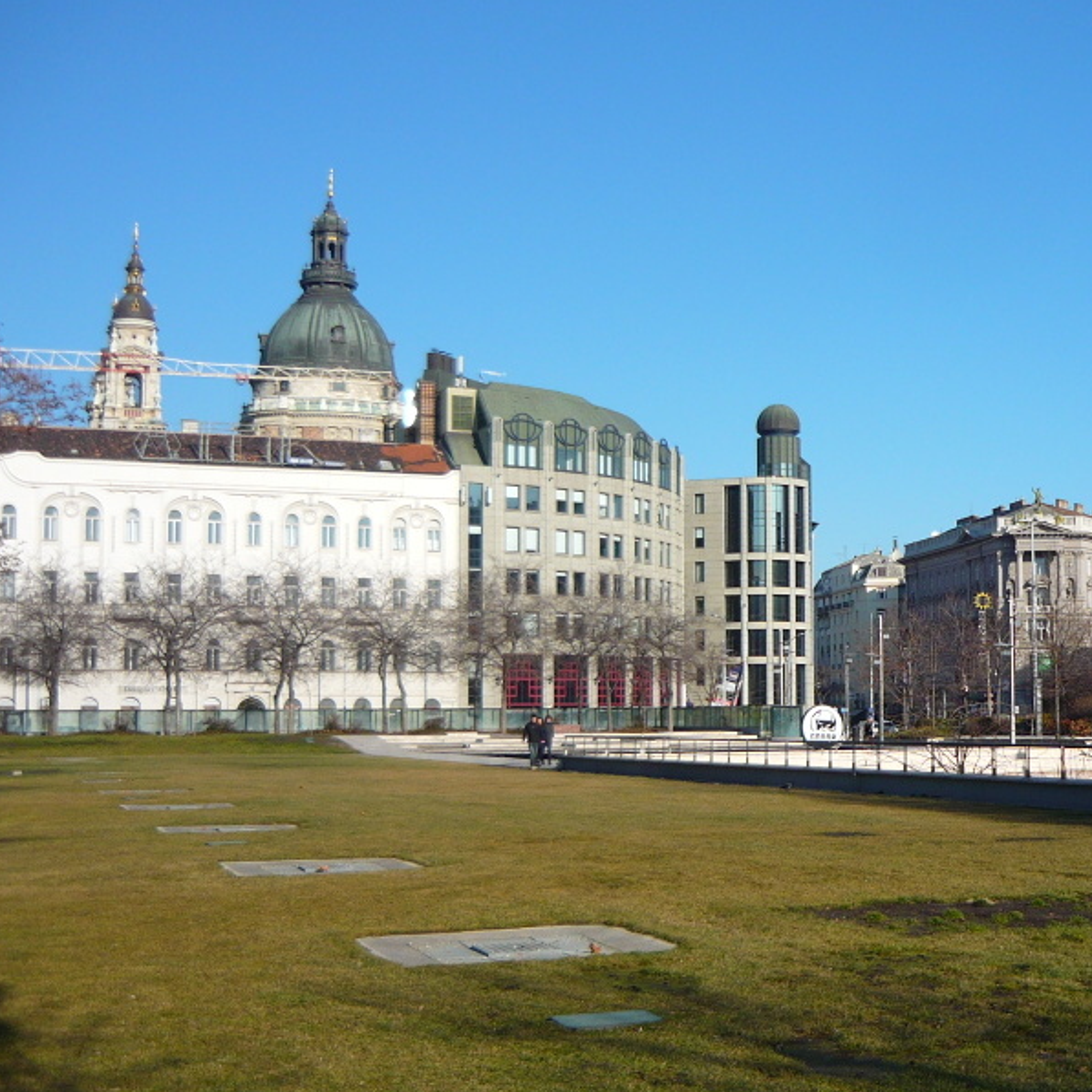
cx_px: 827
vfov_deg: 34.0
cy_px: 582
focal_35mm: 50
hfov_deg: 33.3
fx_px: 1785
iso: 100
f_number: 8
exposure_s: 1/200
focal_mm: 5.5
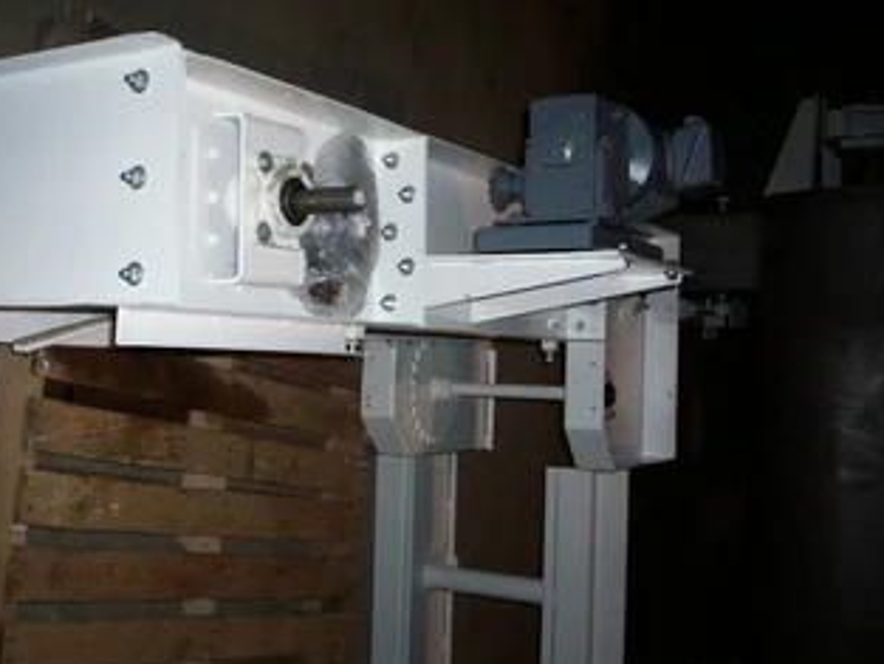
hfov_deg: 40.9
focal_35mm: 46
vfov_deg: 31.5
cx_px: 322
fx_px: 1175
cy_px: 288
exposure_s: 1/64
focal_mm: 5.9
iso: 140
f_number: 4.5
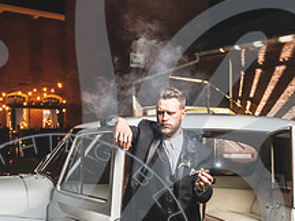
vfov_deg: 23.5
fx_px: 528
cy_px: 159
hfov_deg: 31.1
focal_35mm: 62
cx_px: 126
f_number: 2.8
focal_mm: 24
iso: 1000
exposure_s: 1/125
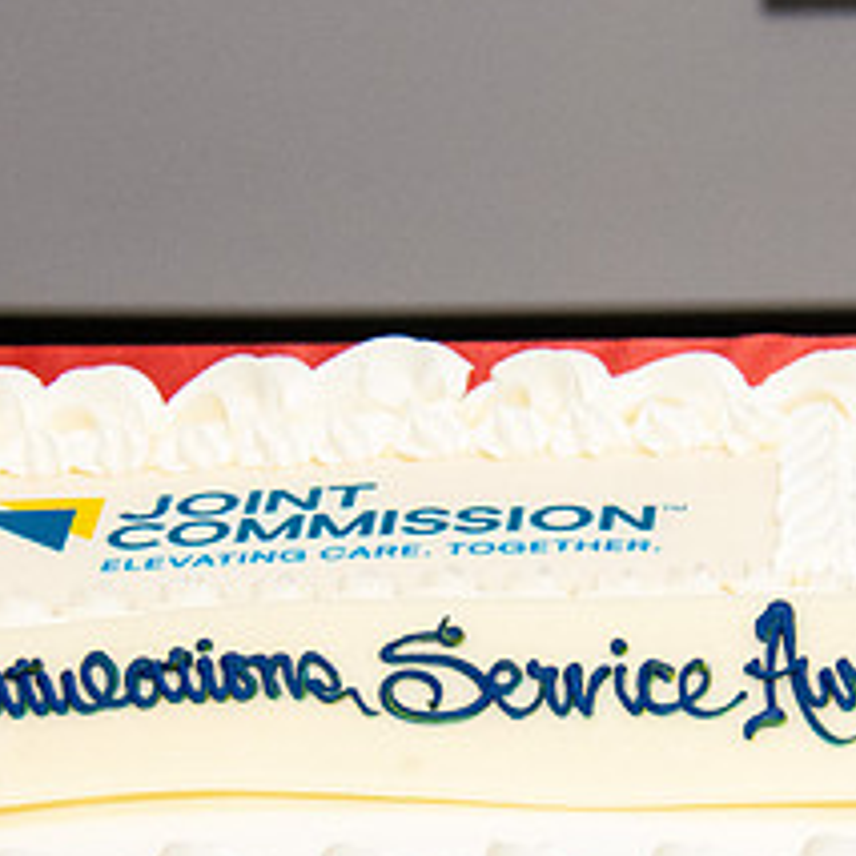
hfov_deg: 7.0
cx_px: 543
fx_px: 6994
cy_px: 661
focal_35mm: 250
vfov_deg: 7.0
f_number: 11
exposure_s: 1/160
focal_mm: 72
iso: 5000
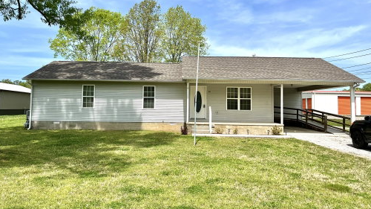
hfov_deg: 66.1
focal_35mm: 29
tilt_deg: +3.5
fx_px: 285
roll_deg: -0.1
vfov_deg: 40.1
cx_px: 183
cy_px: 91
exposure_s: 1/3745
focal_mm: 5.1
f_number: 1.6
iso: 50
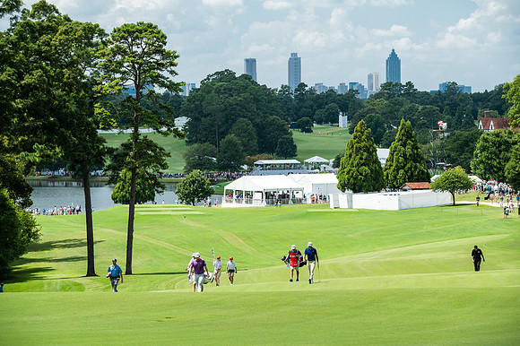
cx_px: 260
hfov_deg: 14.7
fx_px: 2021
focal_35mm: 140
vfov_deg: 9.8
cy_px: 173
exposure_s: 1/320
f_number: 6.3
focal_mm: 140
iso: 250
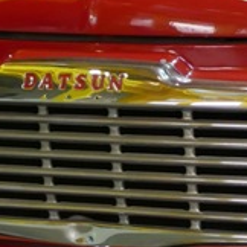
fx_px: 2252
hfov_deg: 6.2
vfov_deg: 6.3
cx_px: 439
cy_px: 29
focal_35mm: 279
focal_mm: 25
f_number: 1.4
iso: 640
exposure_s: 1/60
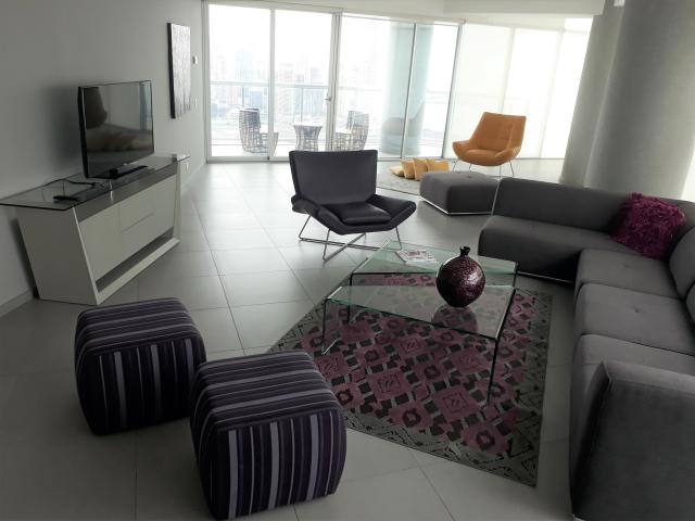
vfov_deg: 51.4
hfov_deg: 65.3
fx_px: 542
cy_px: 260
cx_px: 348
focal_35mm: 27
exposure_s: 1/120
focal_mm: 3.6
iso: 50
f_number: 1.9
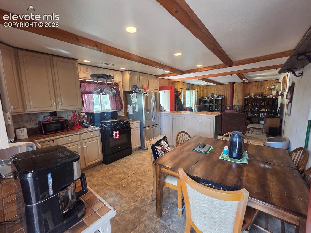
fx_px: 117
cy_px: 116
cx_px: 156
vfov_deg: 89.9
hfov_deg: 106.2
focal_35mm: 13
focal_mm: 2.2
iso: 320
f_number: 2.2
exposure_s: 1/60
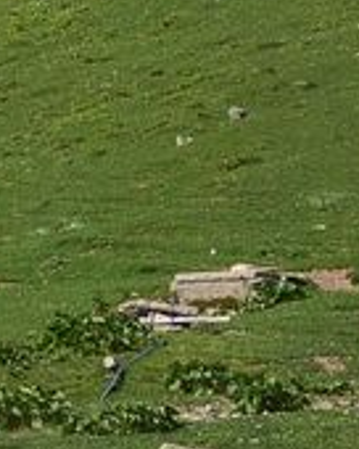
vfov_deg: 8.4
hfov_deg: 6.2
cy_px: -376
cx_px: -895
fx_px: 2948
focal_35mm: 222
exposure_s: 1/125
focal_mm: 31
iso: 200
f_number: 16
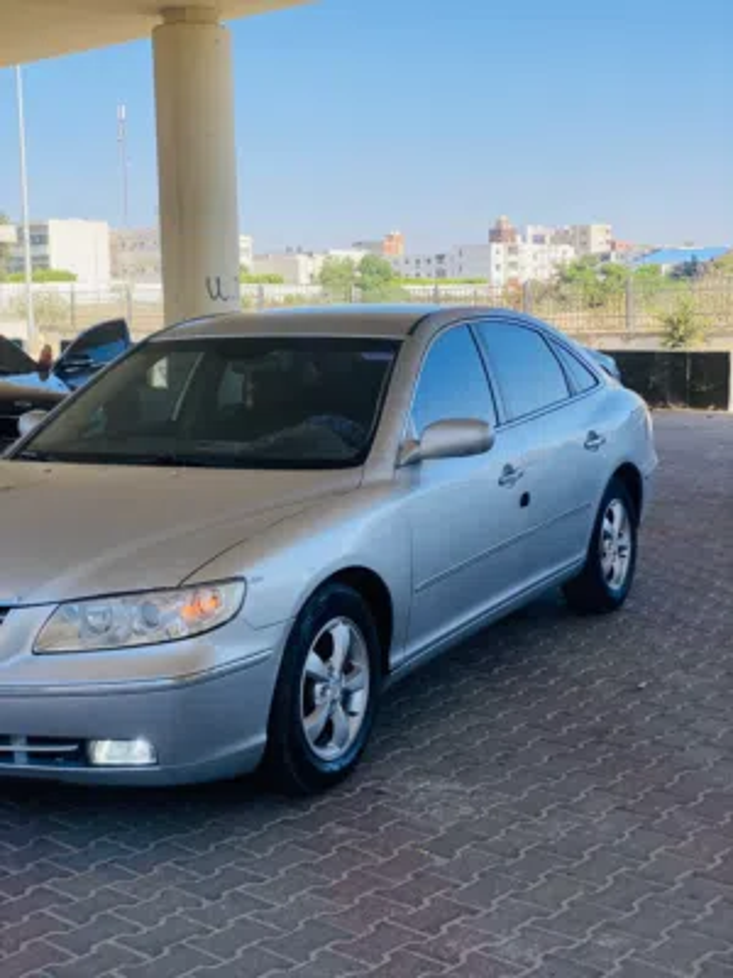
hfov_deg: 28.0
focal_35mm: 52
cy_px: 489
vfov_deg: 36.8
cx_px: 366
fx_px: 1468
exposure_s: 1/761
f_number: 2
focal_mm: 6
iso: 20
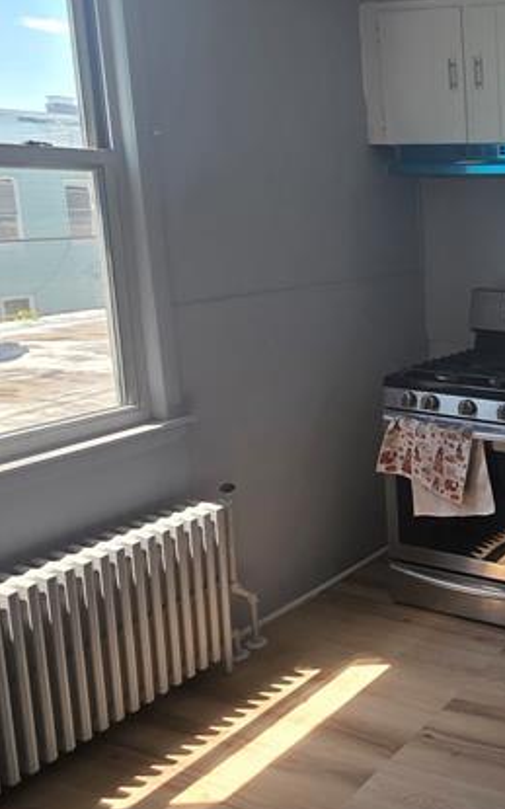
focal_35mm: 34
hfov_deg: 28.0
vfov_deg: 56.4
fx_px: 749
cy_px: 339
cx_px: 716
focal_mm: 2.2
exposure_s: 1/120
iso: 25
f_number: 1.9
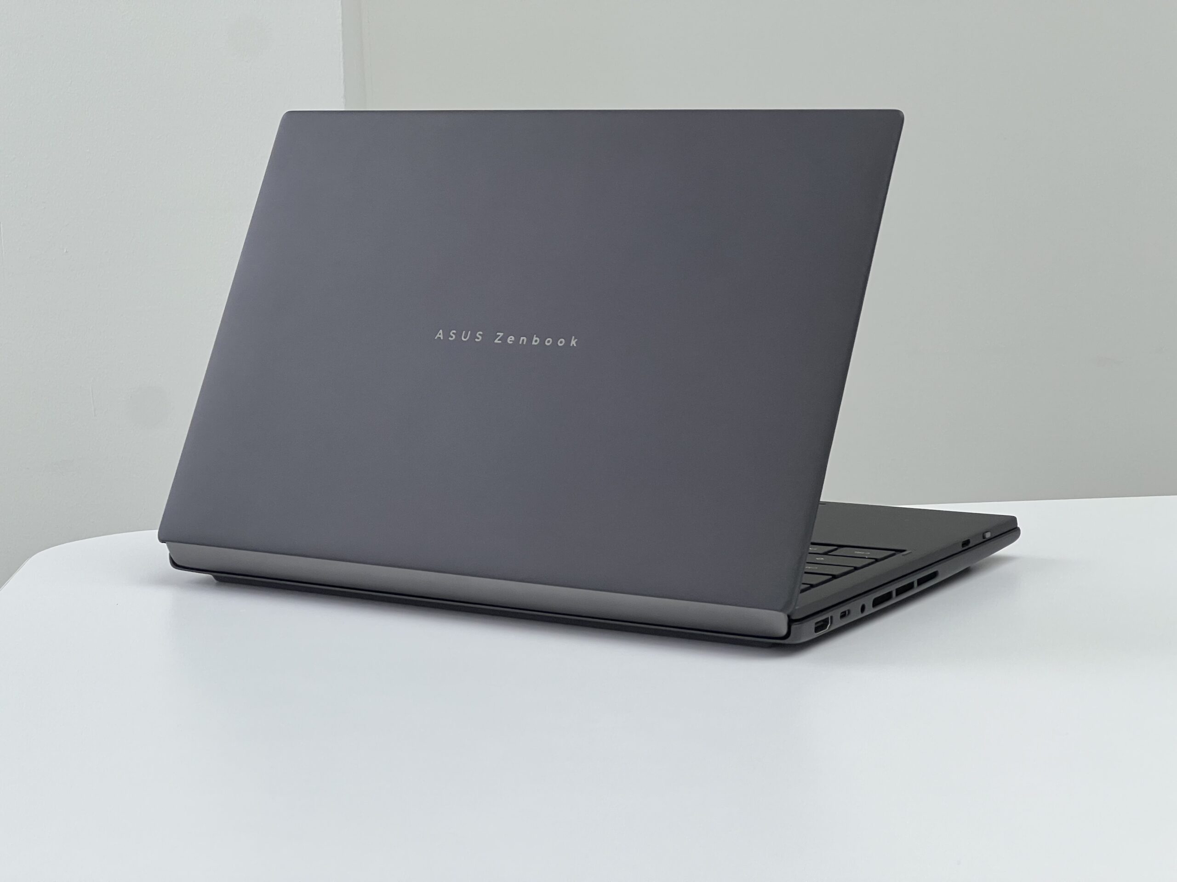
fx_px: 2618
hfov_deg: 25.3
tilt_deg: -9.2
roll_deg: +1.4
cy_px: 441
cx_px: 588
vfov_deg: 19.1
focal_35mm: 77
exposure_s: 1/99
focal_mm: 9
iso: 100
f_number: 2.8
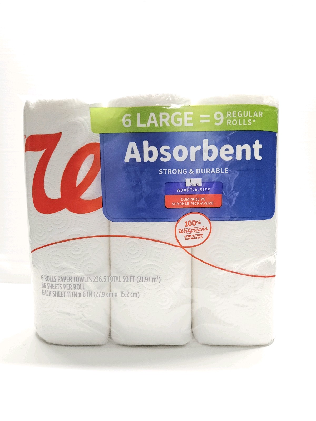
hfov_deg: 58.9
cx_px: 158
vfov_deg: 73.9
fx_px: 280
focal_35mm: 23
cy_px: 210
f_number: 1.8
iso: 640
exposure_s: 1/120
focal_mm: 5.4
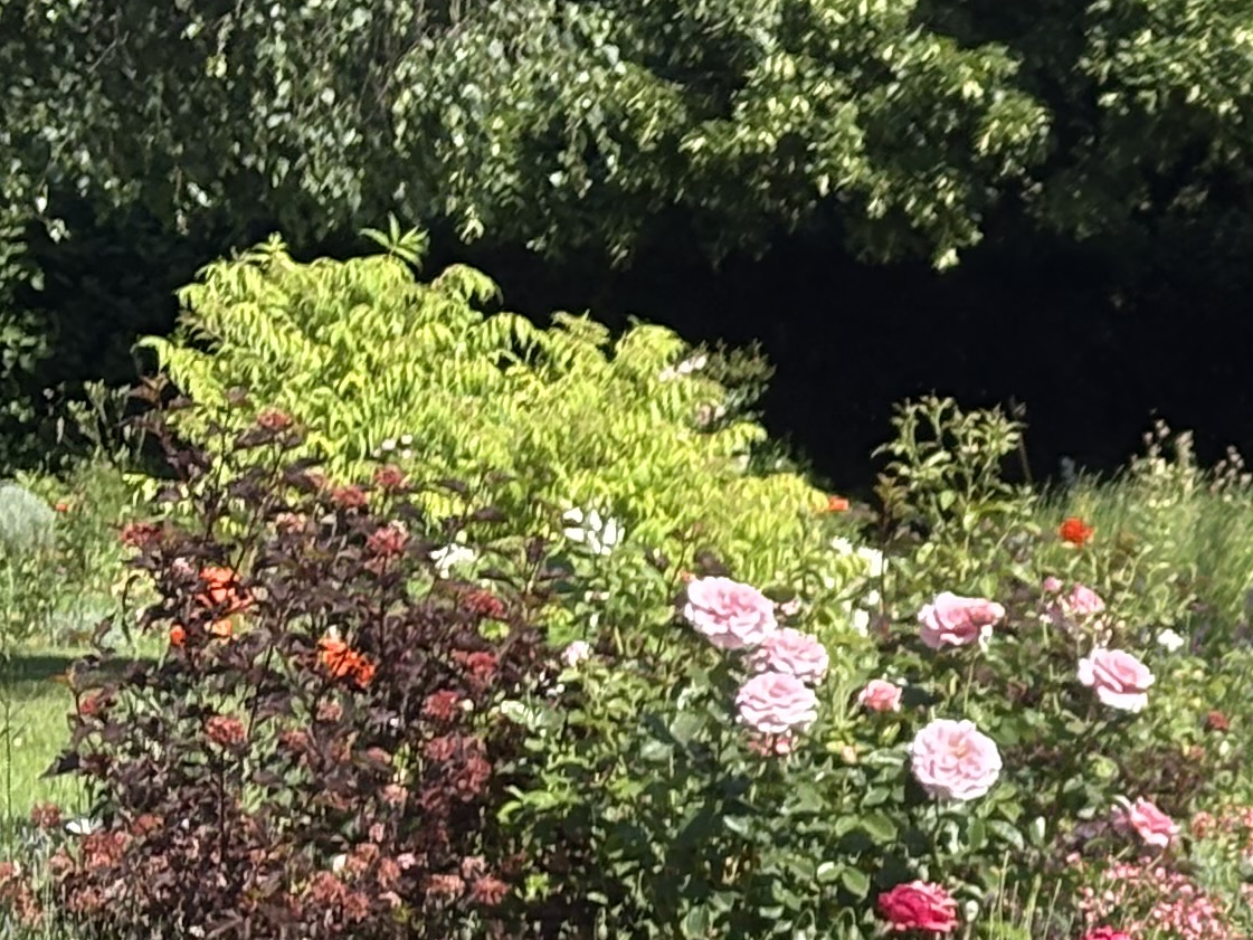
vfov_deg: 7.9
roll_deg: -1.4
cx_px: 2246
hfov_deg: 10.0
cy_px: 1157
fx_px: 6770
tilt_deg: -10.9
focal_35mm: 187
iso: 40
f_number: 1.6
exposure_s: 1/1626
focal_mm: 5.96
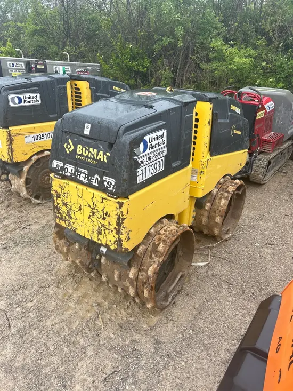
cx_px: 146
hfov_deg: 53.1
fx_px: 293
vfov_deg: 67.3
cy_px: 196
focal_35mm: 26
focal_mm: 5.7
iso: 50
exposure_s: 1/791
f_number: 1.5
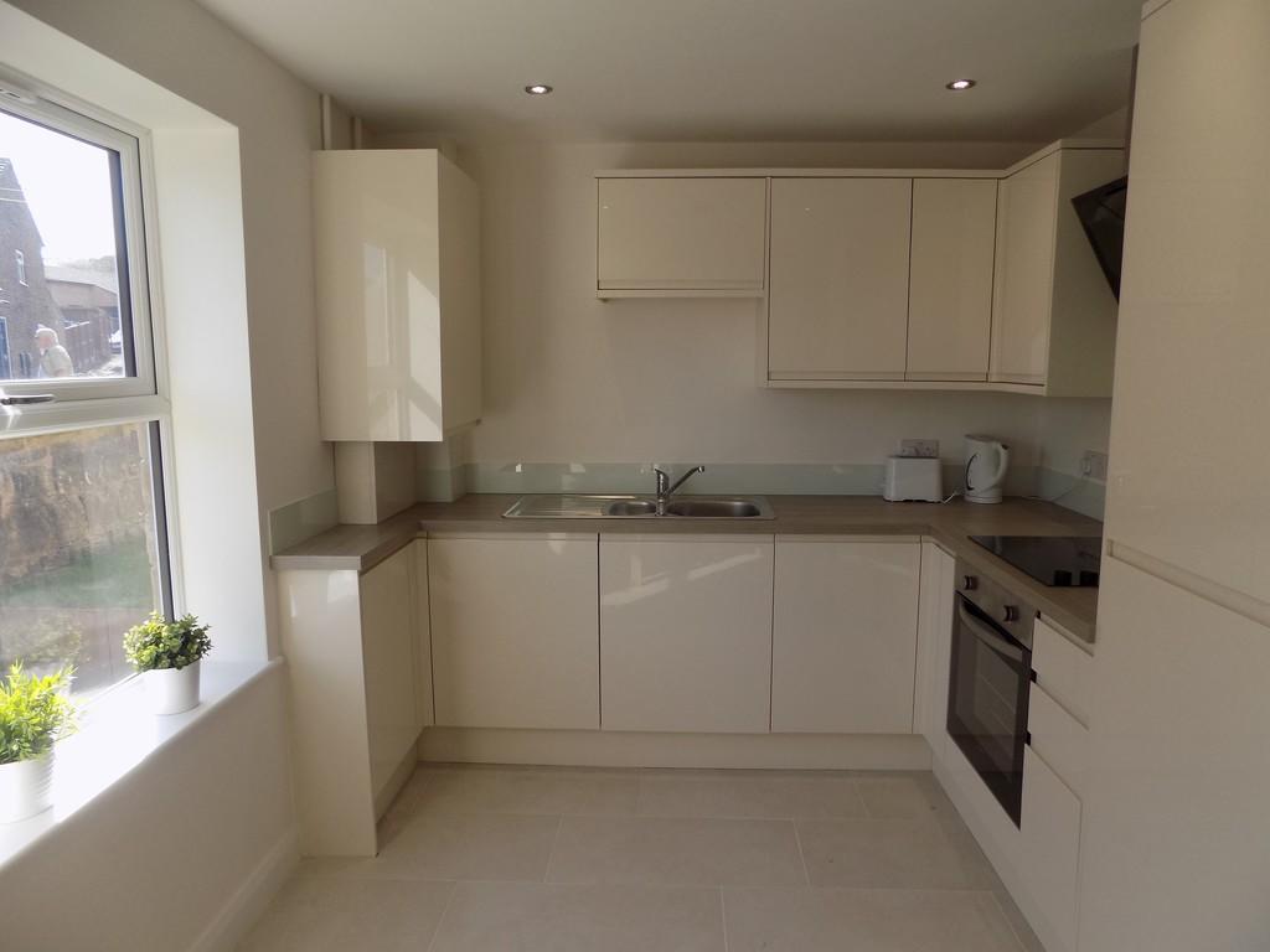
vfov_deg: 58.9
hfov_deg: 73.9
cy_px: 476
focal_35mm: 23
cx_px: 635
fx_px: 844
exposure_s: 1/160
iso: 80
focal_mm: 4
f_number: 3.1
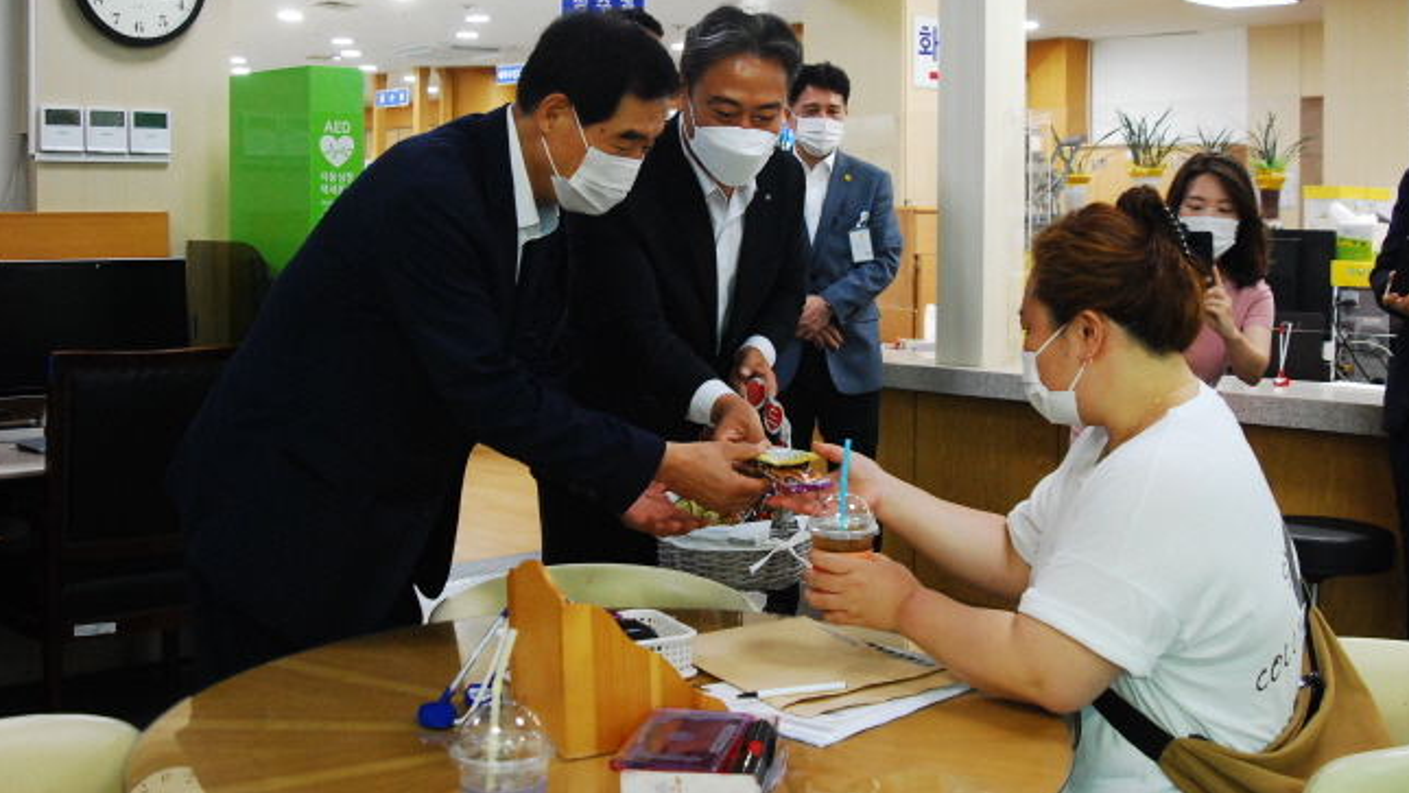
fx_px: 1532
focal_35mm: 41
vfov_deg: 28.9
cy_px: 292
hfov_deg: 49.4
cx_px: 721
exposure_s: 1/60
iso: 1250
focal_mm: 24
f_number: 5.6
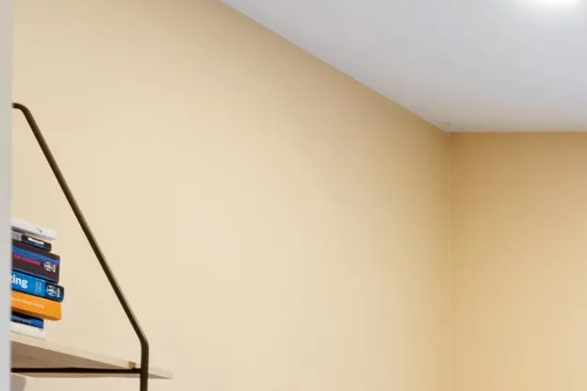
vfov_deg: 15.4
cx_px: 1313
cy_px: 655
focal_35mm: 79
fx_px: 1288
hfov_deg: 16.1
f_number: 8
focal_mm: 16
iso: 100
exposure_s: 1/1.67
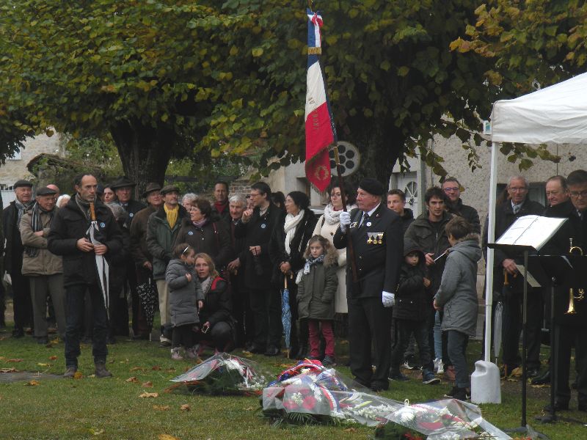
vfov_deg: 13.5
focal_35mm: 110
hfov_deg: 17.9
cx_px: 294
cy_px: 220
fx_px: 1865
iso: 100
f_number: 4
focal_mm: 19.4
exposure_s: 1/125
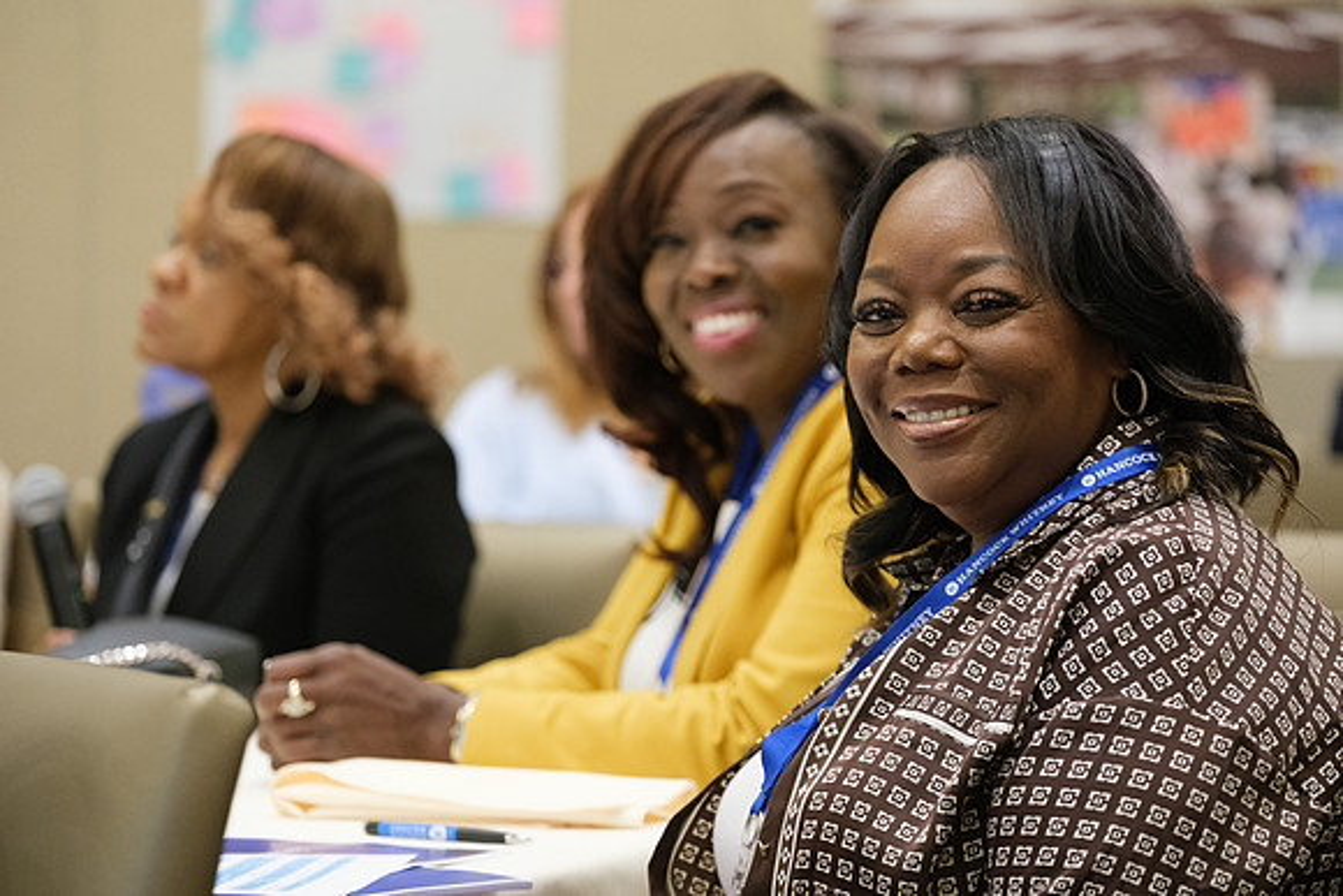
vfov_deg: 9.7
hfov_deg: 14.4
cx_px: 672
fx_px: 5298
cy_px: 448
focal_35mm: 142
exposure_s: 1/160
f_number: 2.8
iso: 3200
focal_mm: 94.5
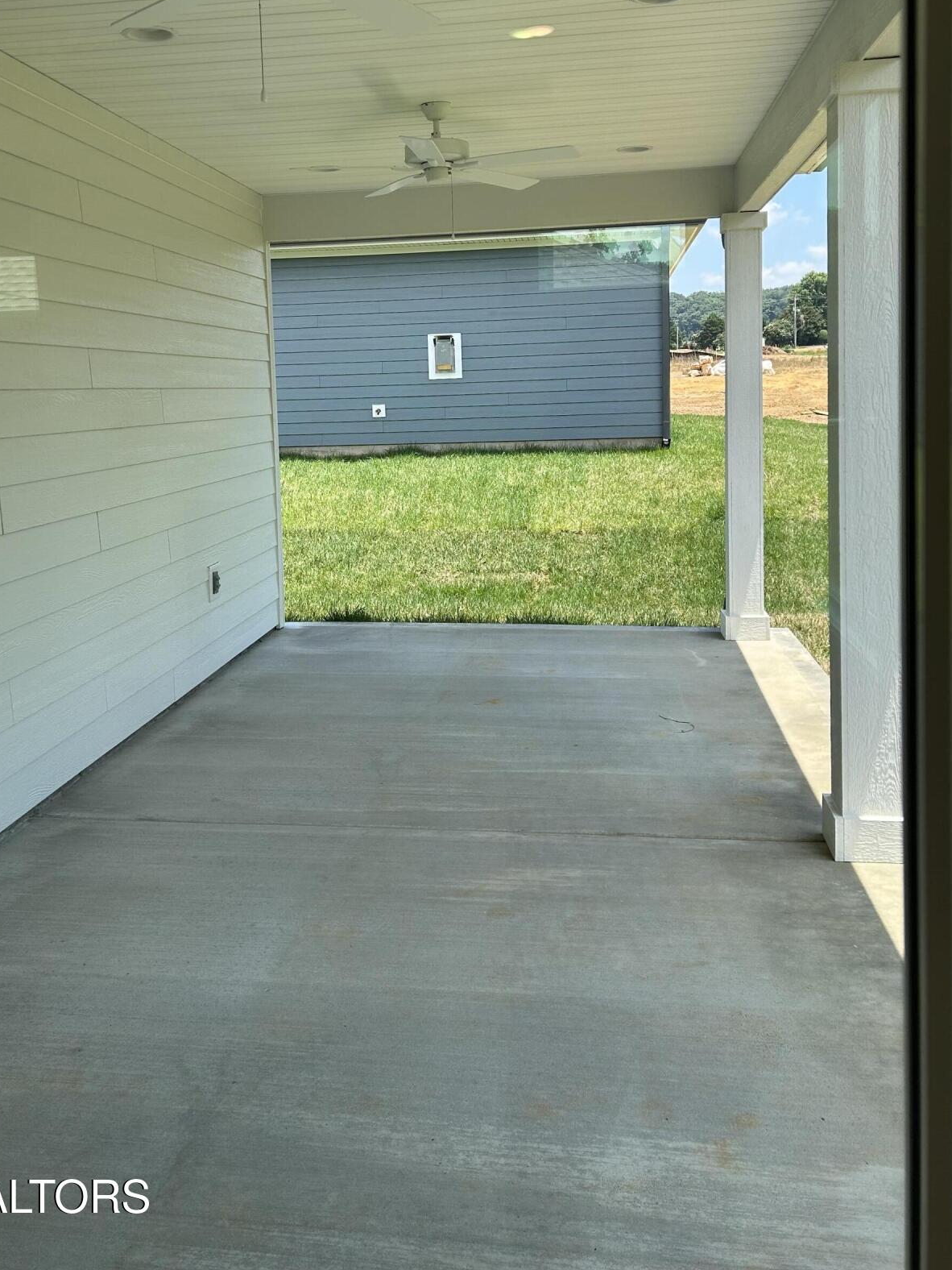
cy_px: 465
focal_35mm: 33
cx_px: 413
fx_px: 1210
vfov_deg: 54.6
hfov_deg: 42.9
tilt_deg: -2.5
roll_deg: +1.0
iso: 50
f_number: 1.5
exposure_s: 1/1009
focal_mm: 5.7
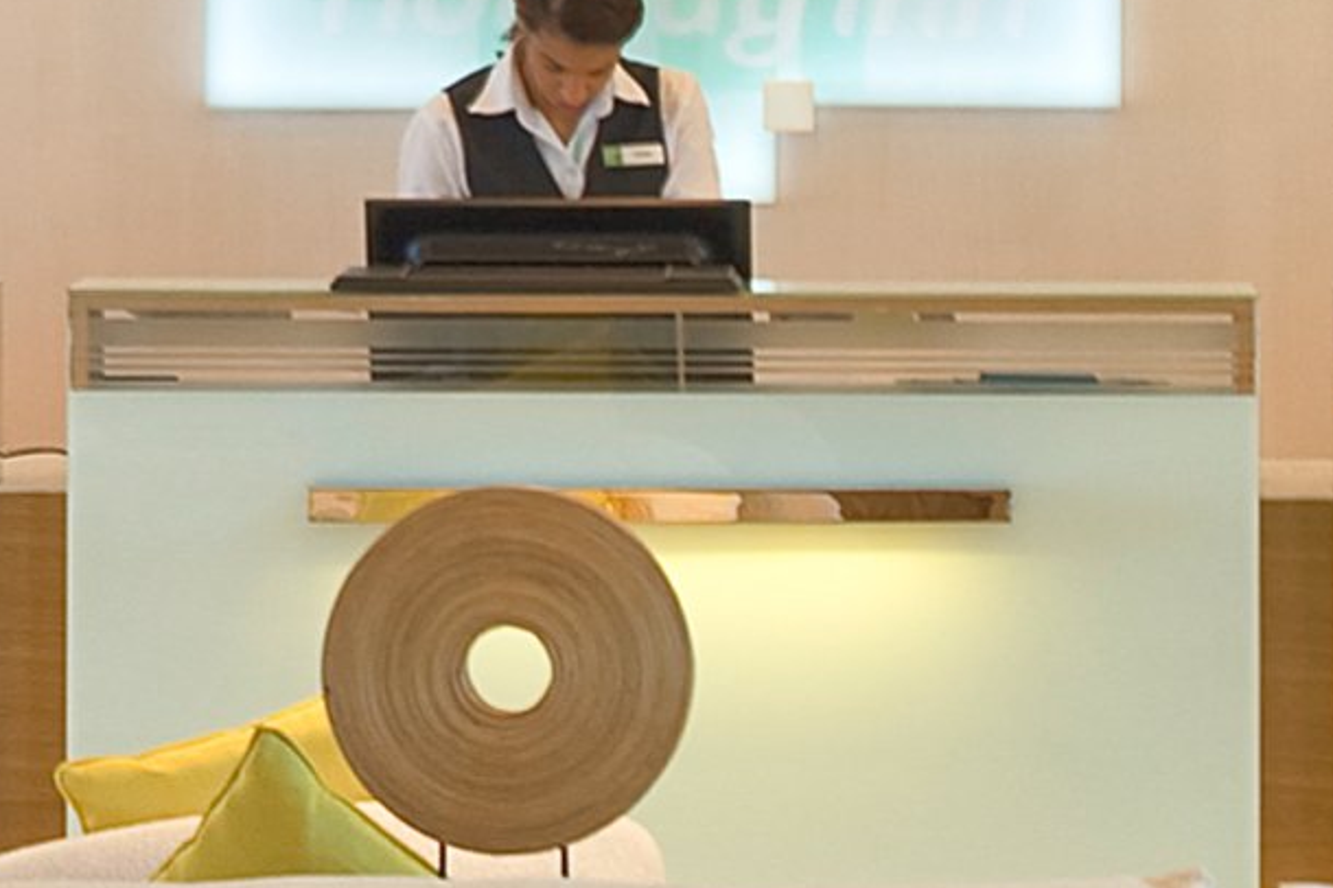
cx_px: -171
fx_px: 11478
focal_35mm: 310
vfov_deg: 4.4
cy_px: 1100
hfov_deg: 6.6
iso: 200
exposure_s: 1/20
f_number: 5.6
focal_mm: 45
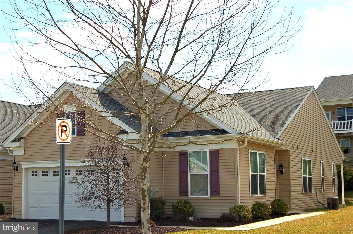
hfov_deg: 35.1
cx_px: 176
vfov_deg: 23.7
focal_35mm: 57
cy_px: 117
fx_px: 558
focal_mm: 38
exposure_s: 1/500
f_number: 9
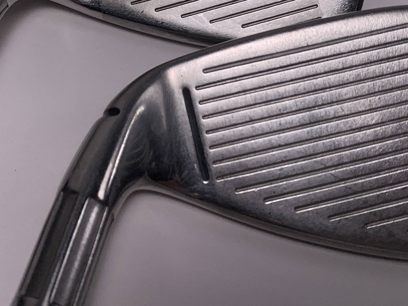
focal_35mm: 56
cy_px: 8
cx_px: 176
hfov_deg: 34.3
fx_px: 660
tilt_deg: -52.4
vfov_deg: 25.0
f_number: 1.8
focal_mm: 4.25
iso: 25
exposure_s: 1/1447
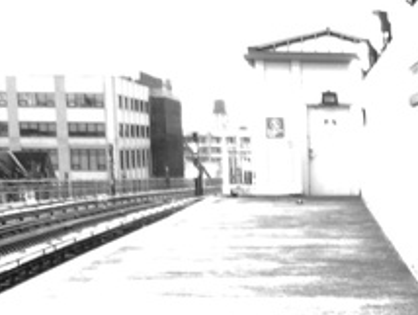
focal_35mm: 122
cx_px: 607
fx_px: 1475
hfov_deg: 15.1
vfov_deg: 11.8
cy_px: 432
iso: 640
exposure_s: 1/30
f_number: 3.8
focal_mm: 5.9
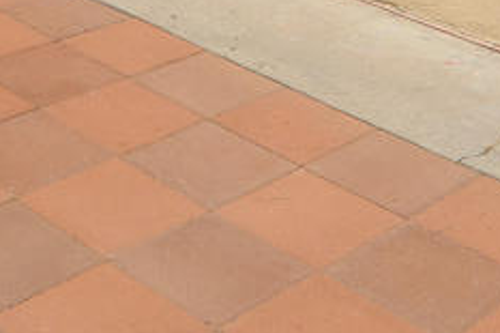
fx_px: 1235
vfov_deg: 13.6
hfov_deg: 22.6
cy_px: -286
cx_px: 120
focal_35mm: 89
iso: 250
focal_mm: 18
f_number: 14
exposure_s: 1/320
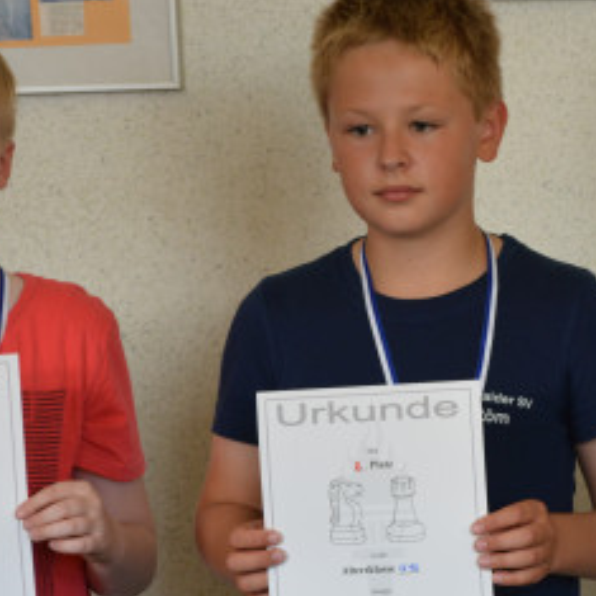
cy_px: 340
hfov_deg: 8.6
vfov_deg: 8.7
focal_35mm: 202
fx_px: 3935
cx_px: 500
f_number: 5
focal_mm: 62
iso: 800
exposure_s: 1/50
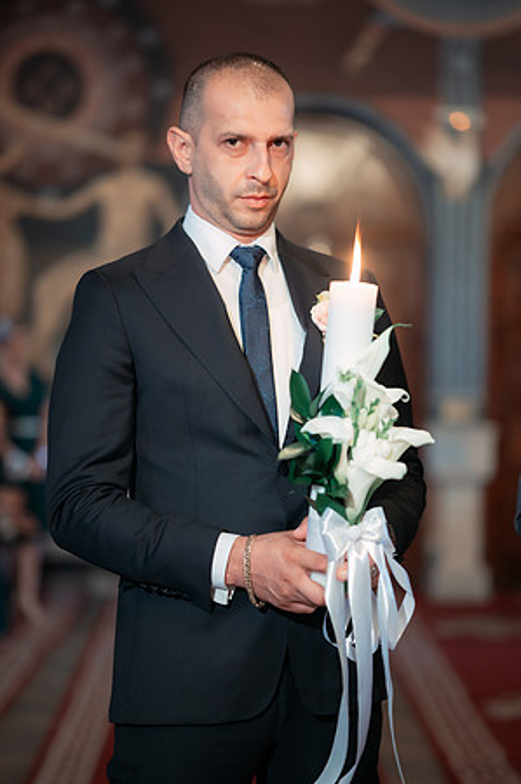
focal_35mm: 85
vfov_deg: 23.9
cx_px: 260
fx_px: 1849
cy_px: 392
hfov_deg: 16.0
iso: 1600
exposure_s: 1/200
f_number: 1.8
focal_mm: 85
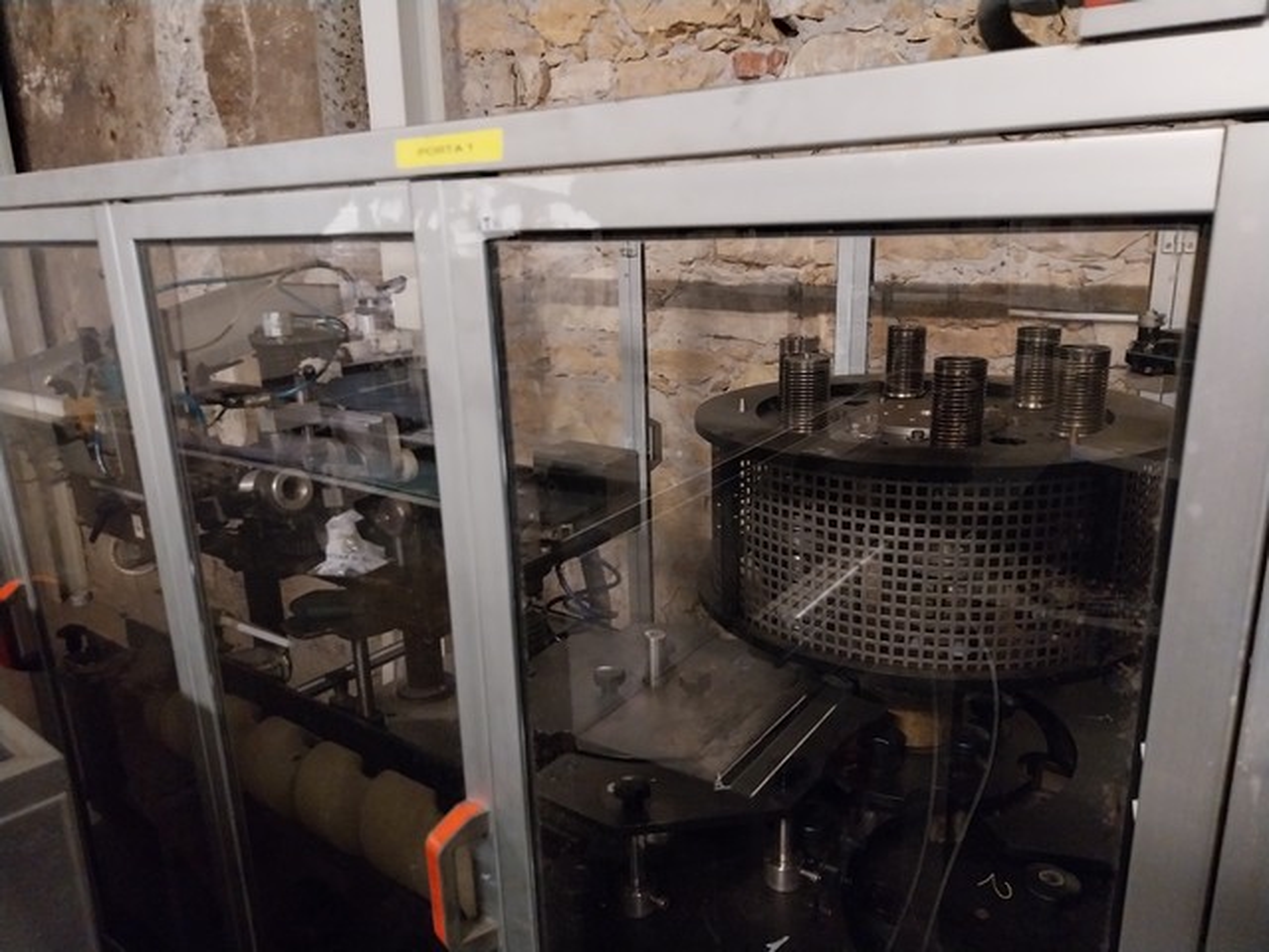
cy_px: 476
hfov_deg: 67.3
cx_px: 634
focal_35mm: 26
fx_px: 953
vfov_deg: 53.1
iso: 1000
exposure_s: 1/25
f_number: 1.8
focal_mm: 4
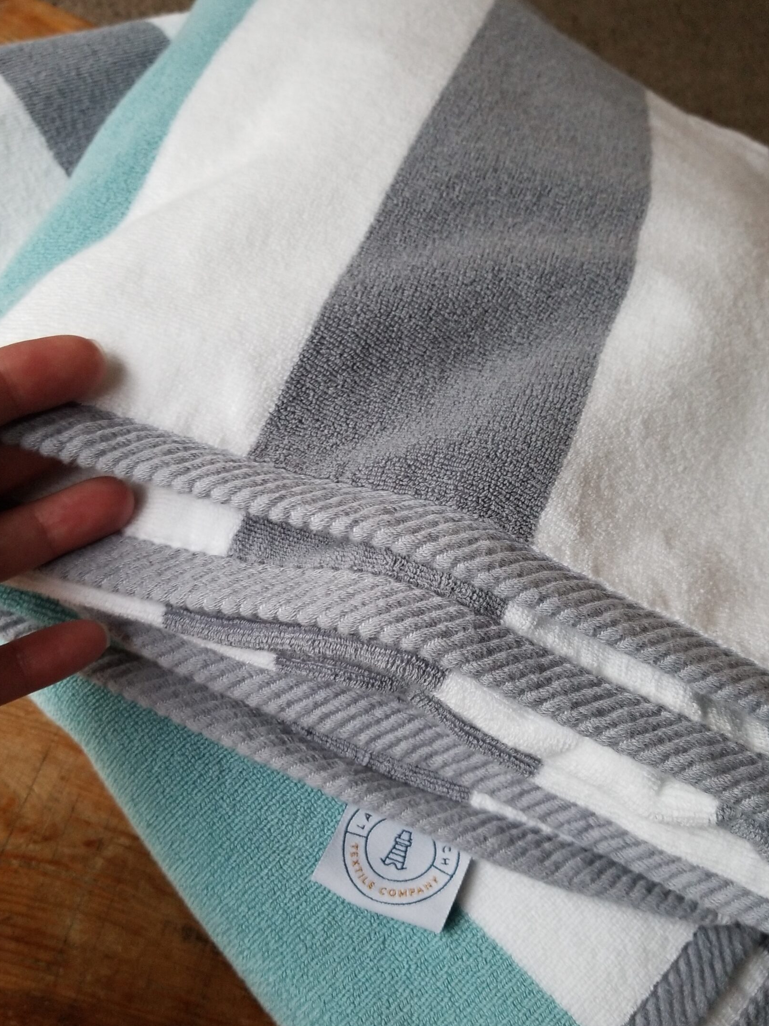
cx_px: 317
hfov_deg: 45.2
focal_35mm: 31
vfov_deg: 58.0
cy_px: 604
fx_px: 918
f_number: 1.7
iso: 200
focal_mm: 4.25
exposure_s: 1/25
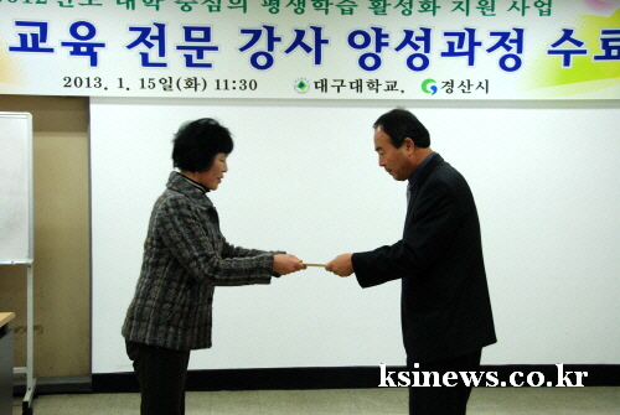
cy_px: 208
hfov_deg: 41.1
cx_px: 310
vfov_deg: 28.2
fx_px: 828
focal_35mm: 48
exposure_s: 1/100
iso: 800
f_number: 5
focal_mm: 32
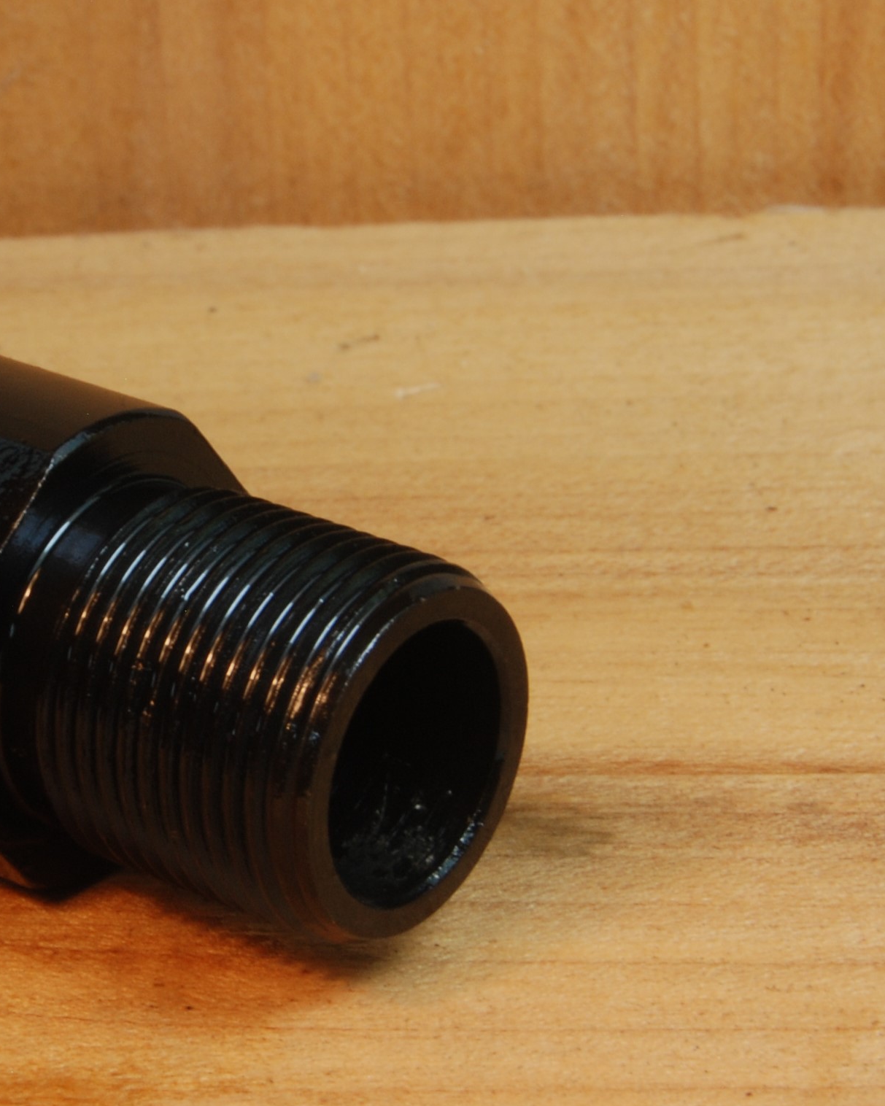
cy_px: 557
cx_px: 89
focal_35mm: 85
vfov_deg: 22.5
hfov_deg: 17.8
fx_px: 2783
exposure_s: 1/6
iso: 200
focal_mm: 40
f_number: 20
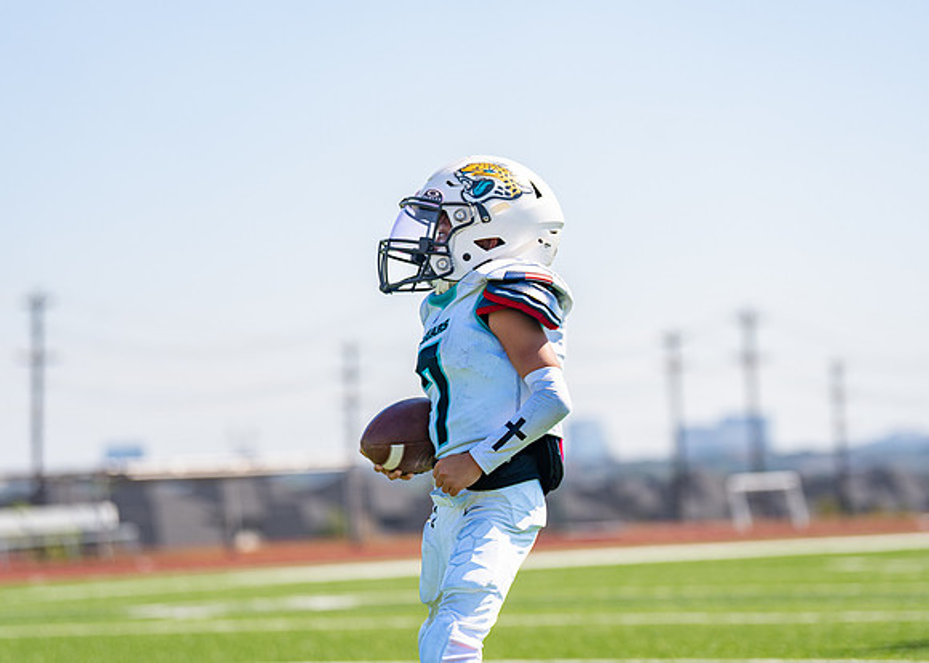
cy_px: 302
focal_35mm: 137
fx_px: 3609
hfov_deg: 14.7
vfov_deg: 10.5
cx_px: 479
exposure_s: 1/1600
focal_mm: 114
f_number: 2.8
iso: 100
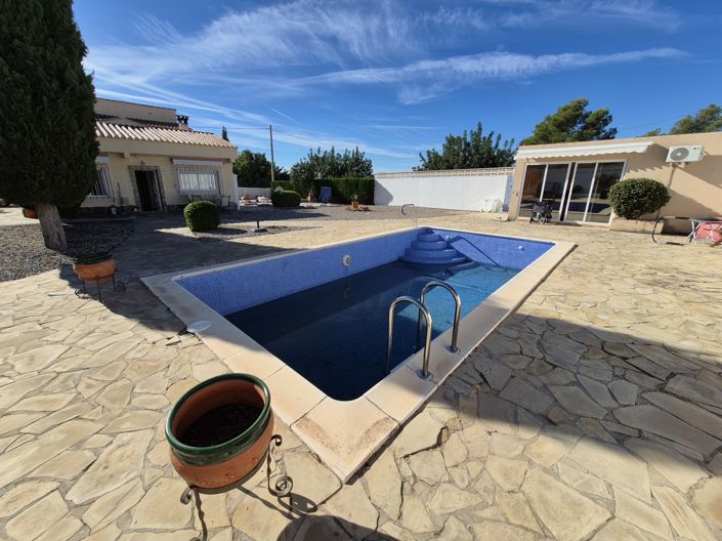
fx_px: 271
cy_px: 270
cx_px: 361
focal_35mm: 13
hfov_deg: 106.2
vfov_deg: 89.9
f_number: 2.2
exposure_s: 1/2928
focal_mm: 1.74
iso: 50
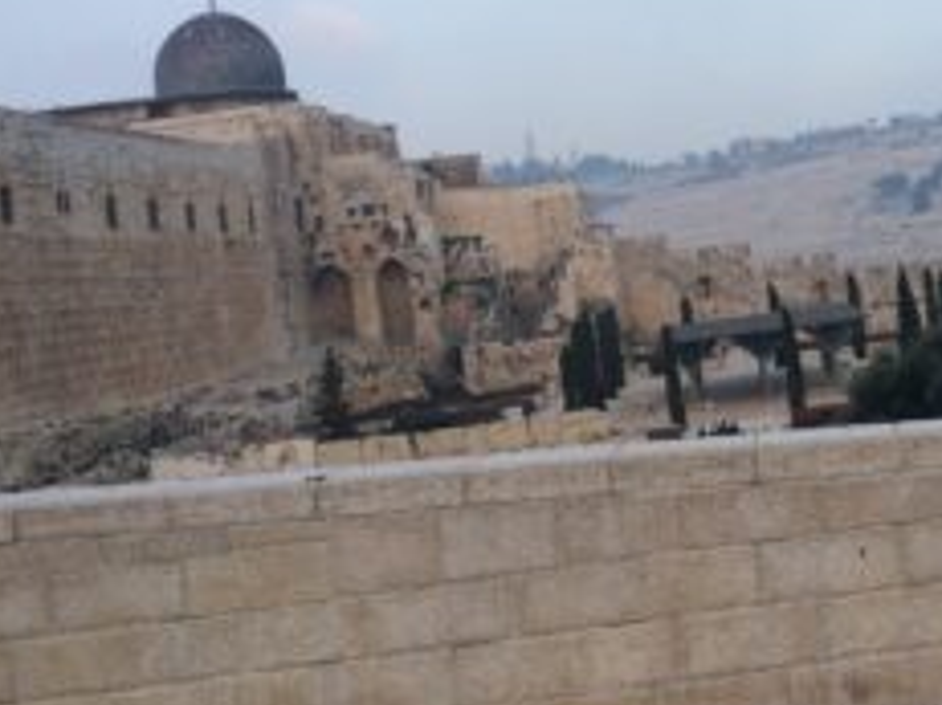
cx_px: 783
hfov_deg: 35.4
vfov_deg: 27.6
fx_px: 1414
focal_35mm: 52
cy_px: 175
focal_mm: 4.12
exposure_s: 1/419
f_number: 2.2
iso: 32
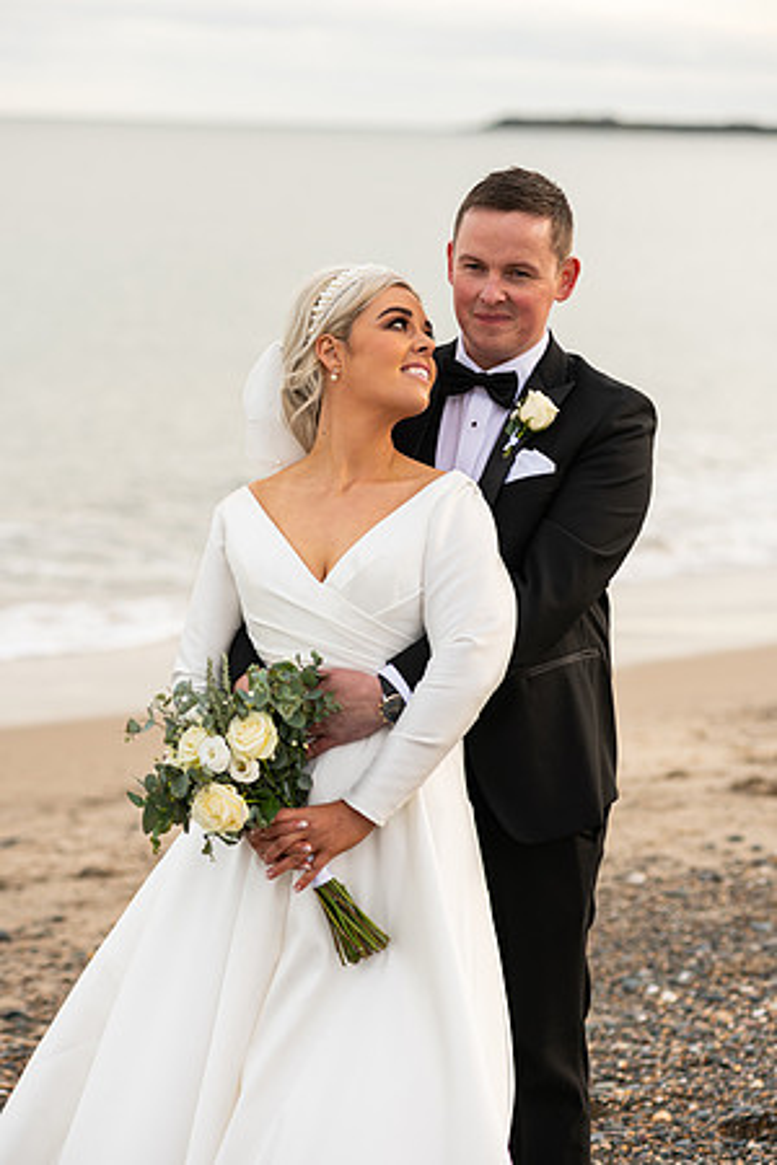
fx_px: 3399
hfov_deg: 13.0
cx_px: 388
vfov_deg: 19.5
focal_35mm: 105
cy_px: 582
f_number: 3.5
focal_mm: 105
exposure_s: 1/200
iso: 80
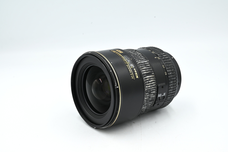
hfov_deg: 31.9
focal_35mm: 63
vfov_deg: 21.6
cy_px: 76
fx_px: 399
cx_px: 114
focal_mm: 63
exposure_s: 1/15
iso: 100
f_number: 14
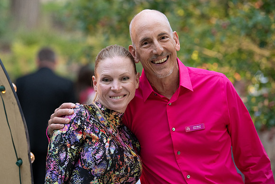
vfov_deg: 8.5
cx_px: 104
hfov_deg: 12.8
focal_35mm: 161
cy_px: 92
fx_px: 1229
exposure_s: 1/160
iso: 2000
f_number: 2.8
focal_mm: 125
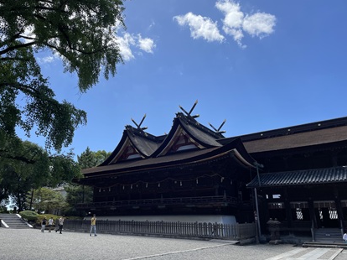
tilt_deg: +18.2
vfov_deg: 51.3
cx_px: 168
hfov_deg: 65.3
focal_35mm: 27
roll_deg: +0.1
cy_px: 133
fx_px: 270
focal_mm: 4.2
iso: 32
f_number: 1.6
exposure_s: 1/2618
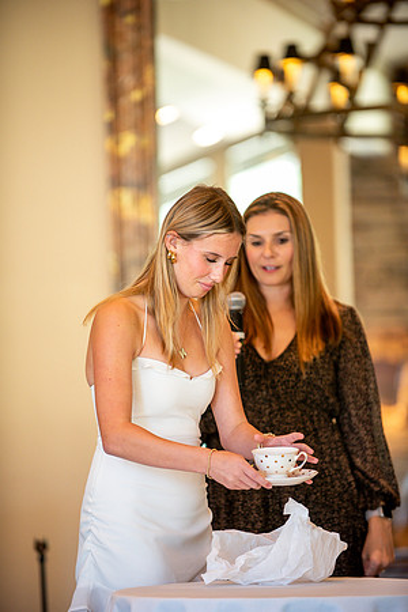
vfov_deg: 10.3
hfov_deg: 6.9
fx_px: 3400
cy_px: 306
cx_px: 204
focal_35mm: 200
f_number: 2.8
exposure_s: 1/160
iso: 1600
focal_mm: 200
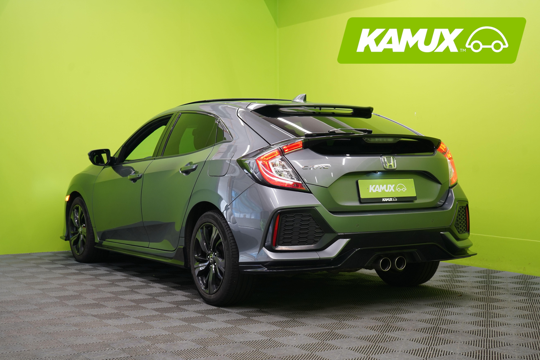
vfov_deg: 24.6
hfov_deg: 36.2
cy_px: 180
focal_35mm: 55
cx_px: 270
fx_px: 825
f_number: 5
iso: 400
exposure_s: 1/30
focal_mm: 55
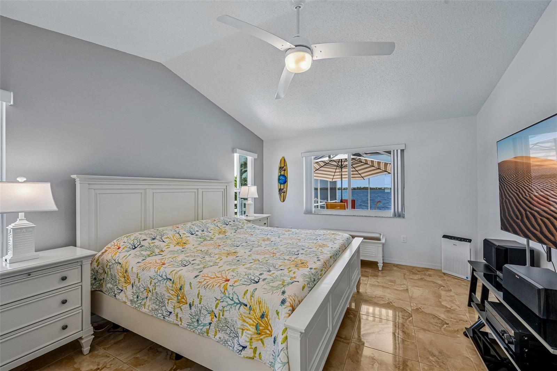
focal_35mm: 14
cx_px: 278
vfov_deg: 81.2
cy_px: 186
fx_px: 217
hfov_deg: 104.3
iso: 400
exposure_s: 1/60
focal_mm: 14
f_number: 8
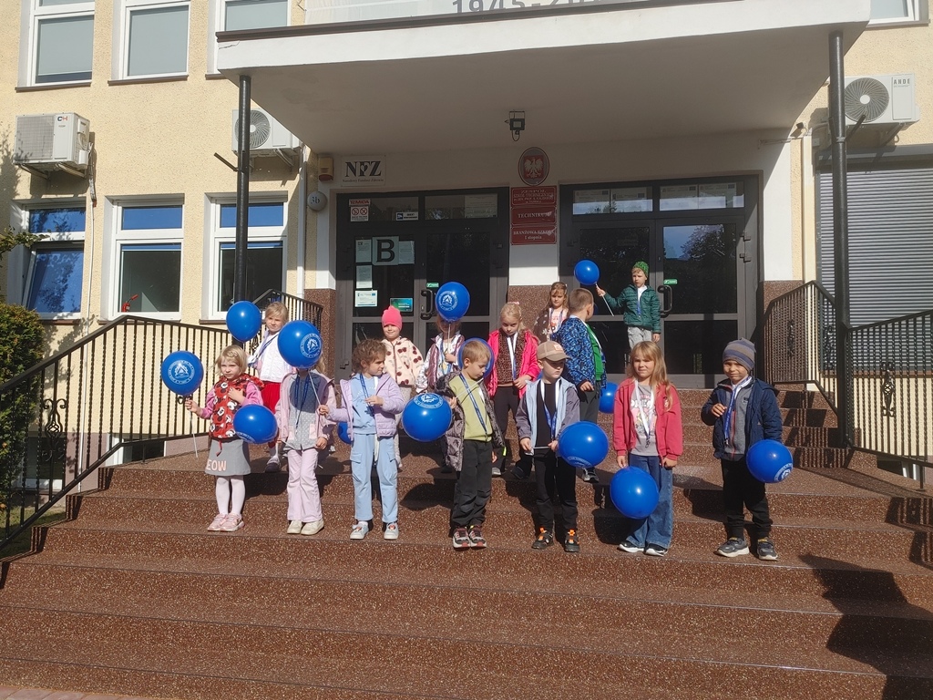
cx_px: 466
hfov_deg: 67.3
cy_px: 350
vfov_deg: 53.1
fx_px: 701
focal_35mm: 26
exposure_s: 1/2564
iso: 50
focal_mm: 4.81
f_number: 1.8
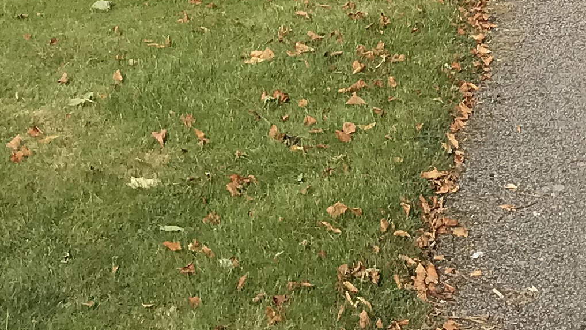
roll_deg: -1.0
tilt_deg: -1.3
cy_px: -438
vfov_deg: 9.1
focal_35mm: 121
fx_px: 1880
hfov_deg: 16.3
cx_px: 848
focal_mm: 3.99
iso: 20
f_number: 1.8
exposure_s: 1/2740
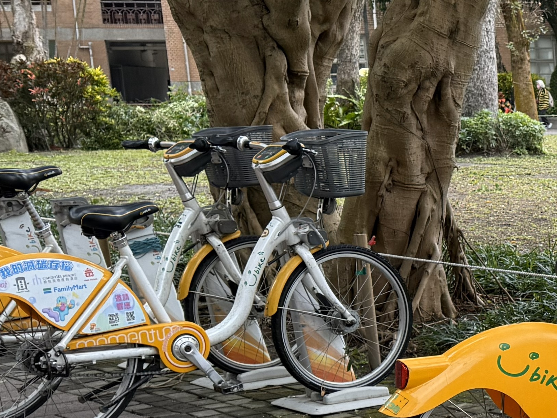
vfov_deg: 17.4
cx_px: 910
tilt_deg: -11.0
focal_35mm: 84
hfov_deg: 19.3
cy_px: 351
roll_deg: +0.1
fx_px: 1352
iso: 64
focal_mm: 6.76
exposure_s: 1/142
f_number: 1.78
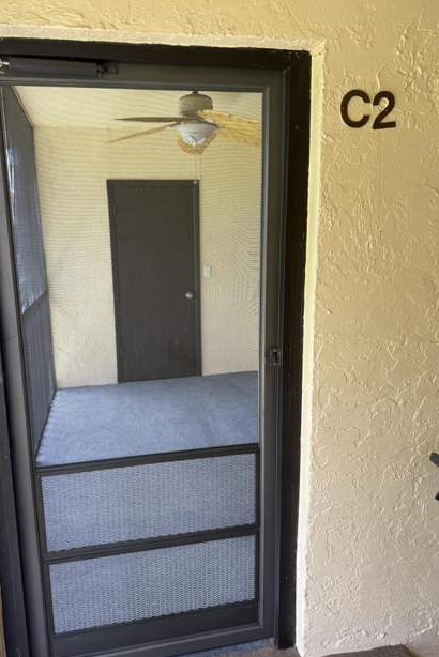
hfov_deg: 49.4
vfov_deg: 69.4
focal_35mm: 26
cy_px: 335
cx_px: 187
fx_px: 475
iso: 100
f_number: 1.78
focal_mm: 6.76
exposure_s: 1/121
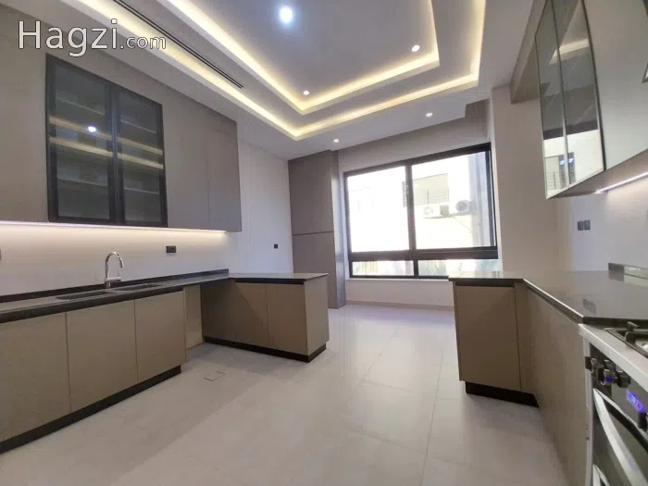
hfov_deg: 106.2
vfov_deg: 89.9
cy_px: 243
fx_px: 243
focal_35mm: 13
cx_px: 324
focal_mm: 1.3
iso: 160
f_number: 2.2
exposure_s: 1/50
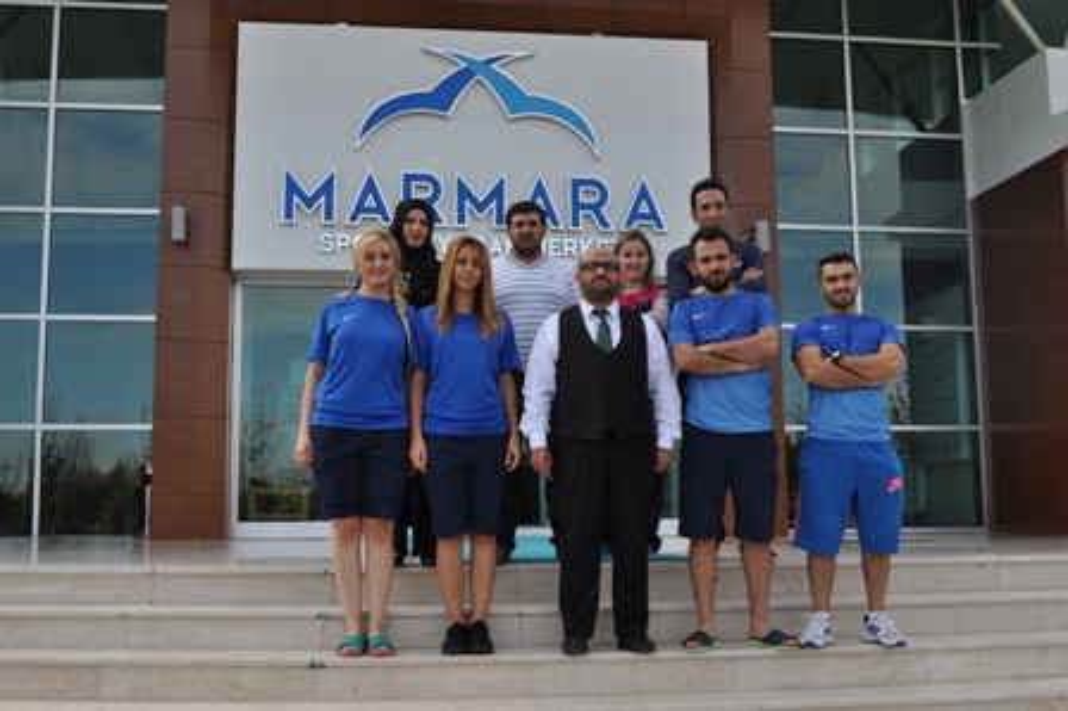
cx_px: 534
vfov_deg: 34.2
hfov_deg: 49.6
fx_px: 1156
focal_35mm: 39
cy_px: 356
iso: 200
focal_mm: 26
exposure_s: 1/250
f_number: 8
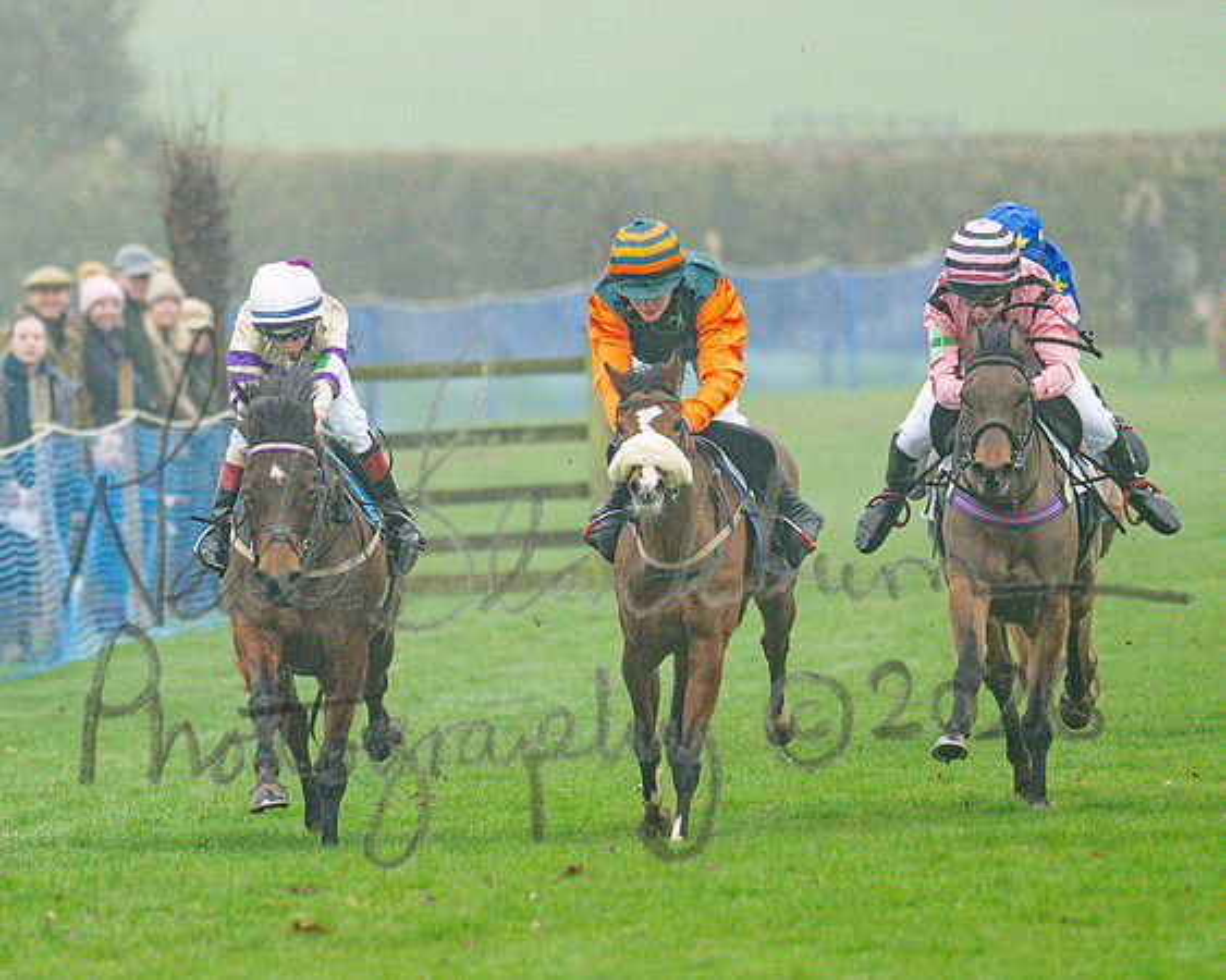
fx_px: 35181
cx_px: 170
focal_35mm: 970
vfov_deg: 1.6
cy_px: 537
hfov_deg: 2.0
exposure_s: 1/1250
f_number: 5
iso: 800
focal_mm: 400
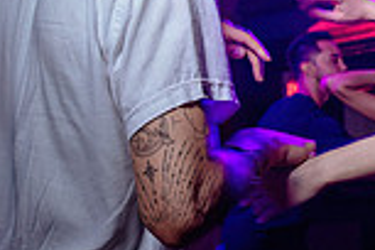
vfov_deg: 12.1
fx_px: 1167
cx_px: 334
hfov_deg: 18.0
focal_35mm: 112
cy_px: -4
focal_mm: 24
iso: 1000
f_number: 3.2
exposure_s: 1/60
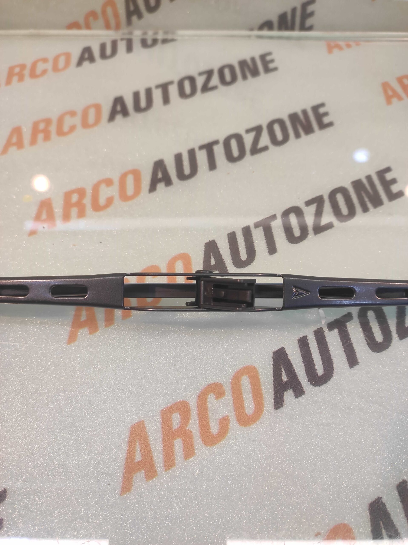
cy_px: 272
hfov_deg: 74.7
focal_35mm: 17
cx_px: 204
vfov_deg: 91.1
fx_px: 268
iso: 168
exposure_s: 1/33
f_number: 1.79
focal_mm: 4.74
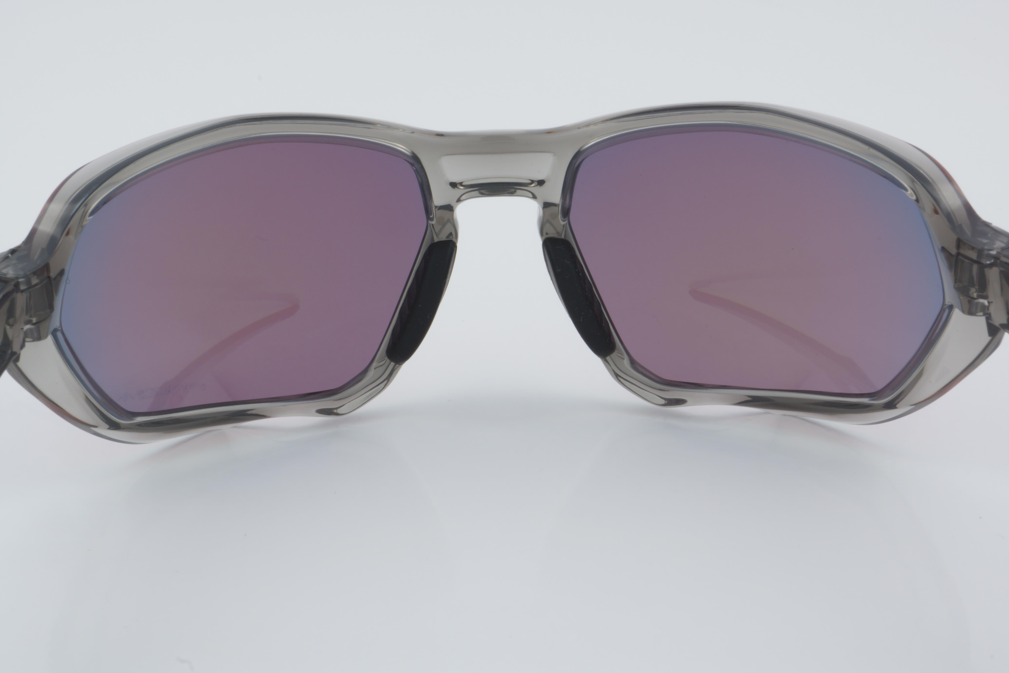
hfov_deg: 29.9
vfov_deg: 20.2
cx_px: 504
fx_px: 1892
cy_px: 336
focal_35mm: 68
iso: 100
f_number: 32
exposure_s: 1/4
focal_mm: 45
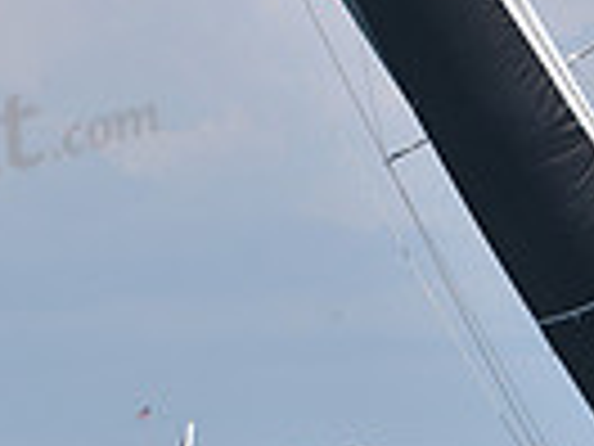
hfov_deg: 3.4
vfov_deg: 2.5
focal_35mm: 590
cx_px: 394
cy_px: -113
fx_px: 10124
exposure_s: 1/1000
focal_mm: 140
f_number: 5
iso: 250
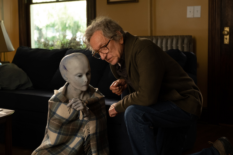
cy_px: 78
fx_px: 375
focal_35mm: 58
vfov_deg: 23.4
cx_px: 116
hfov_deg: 34.5
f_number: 2.8
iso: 1600
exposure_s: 1/125
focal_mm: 38.8
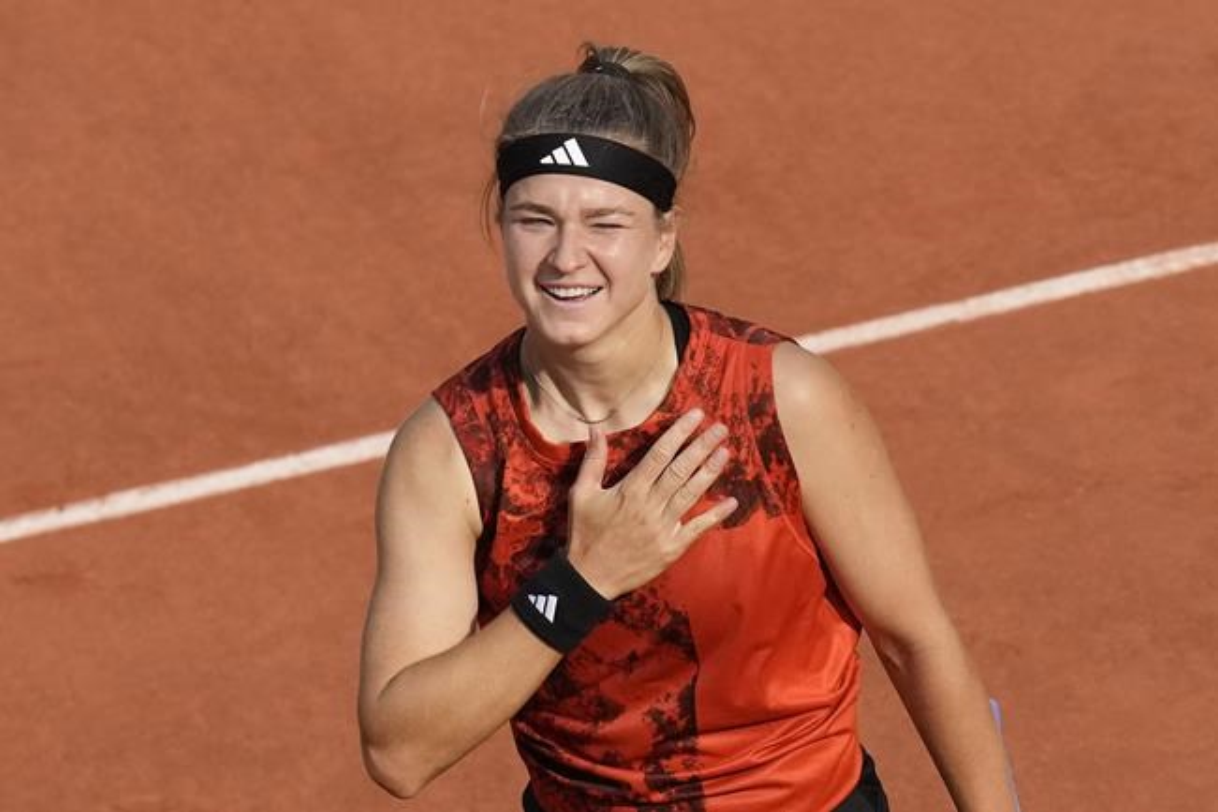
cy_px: 406
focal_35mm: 400
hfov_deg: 5.2
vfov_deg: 3.4
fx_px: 13529
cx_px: 609
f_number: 4
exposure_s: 1/8000
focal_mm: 400
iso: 1250
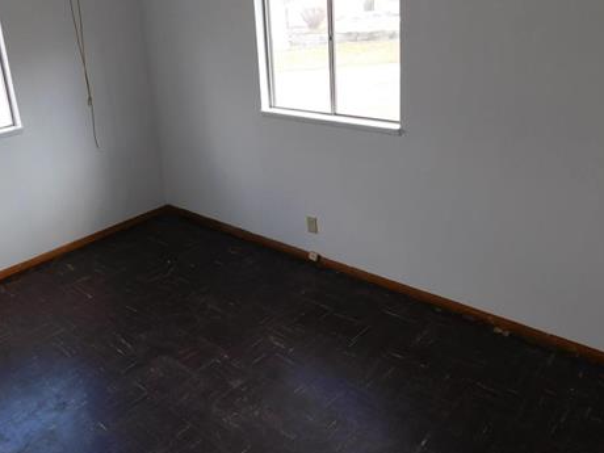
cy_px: 168
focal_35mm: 32
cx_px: 263
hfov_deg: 56.6
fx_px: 558
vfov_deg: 43.8
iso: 125
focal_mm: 4
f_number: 3
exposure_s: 1/100
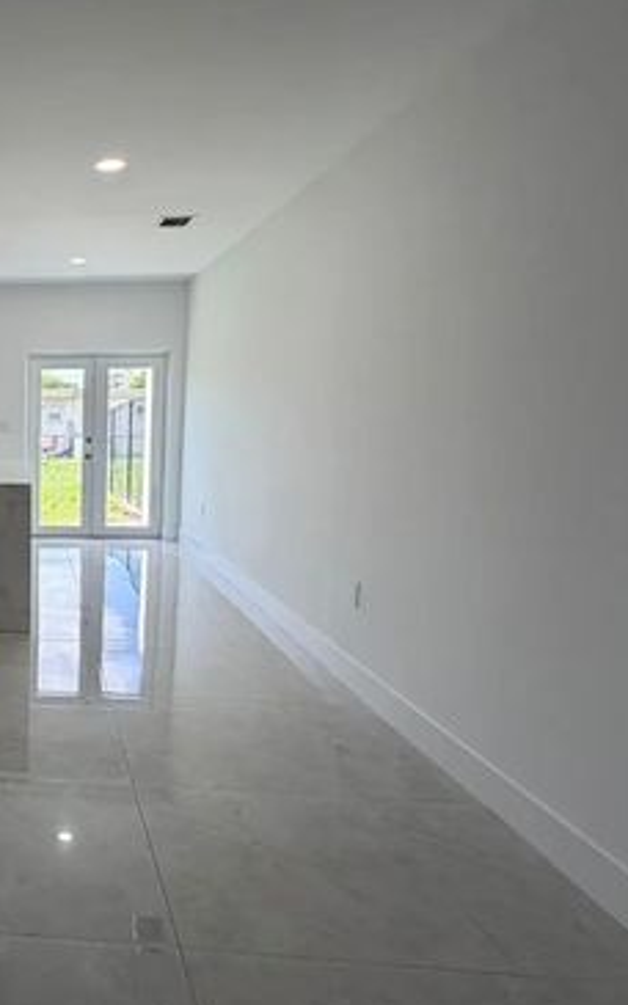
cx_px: -47
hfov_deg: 39.7
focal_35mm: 26
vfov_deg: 70.4
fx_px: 712
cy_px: 493
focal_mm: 2.22
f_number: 2.2
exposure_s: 1/121
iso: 100
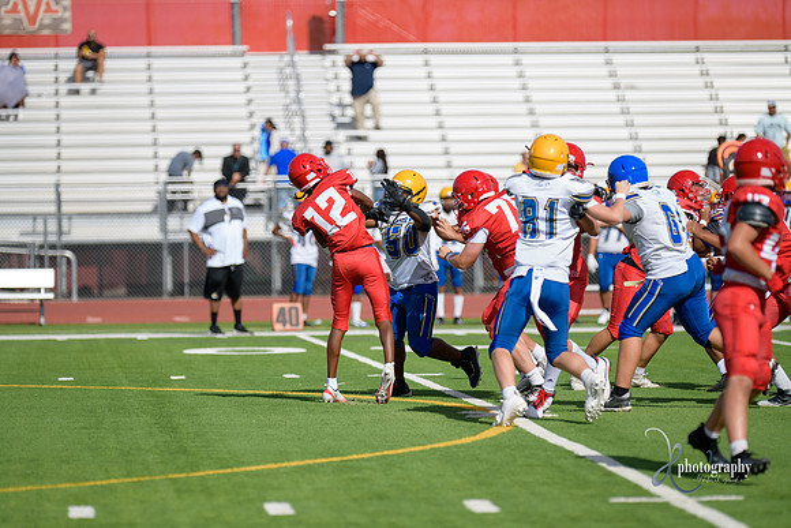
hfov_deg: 9.8
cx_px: 396
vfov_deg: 6.5
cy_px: 264
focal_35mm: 210
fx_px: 4615
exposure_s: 1/3200
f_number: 2.8
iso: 200
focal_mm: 210
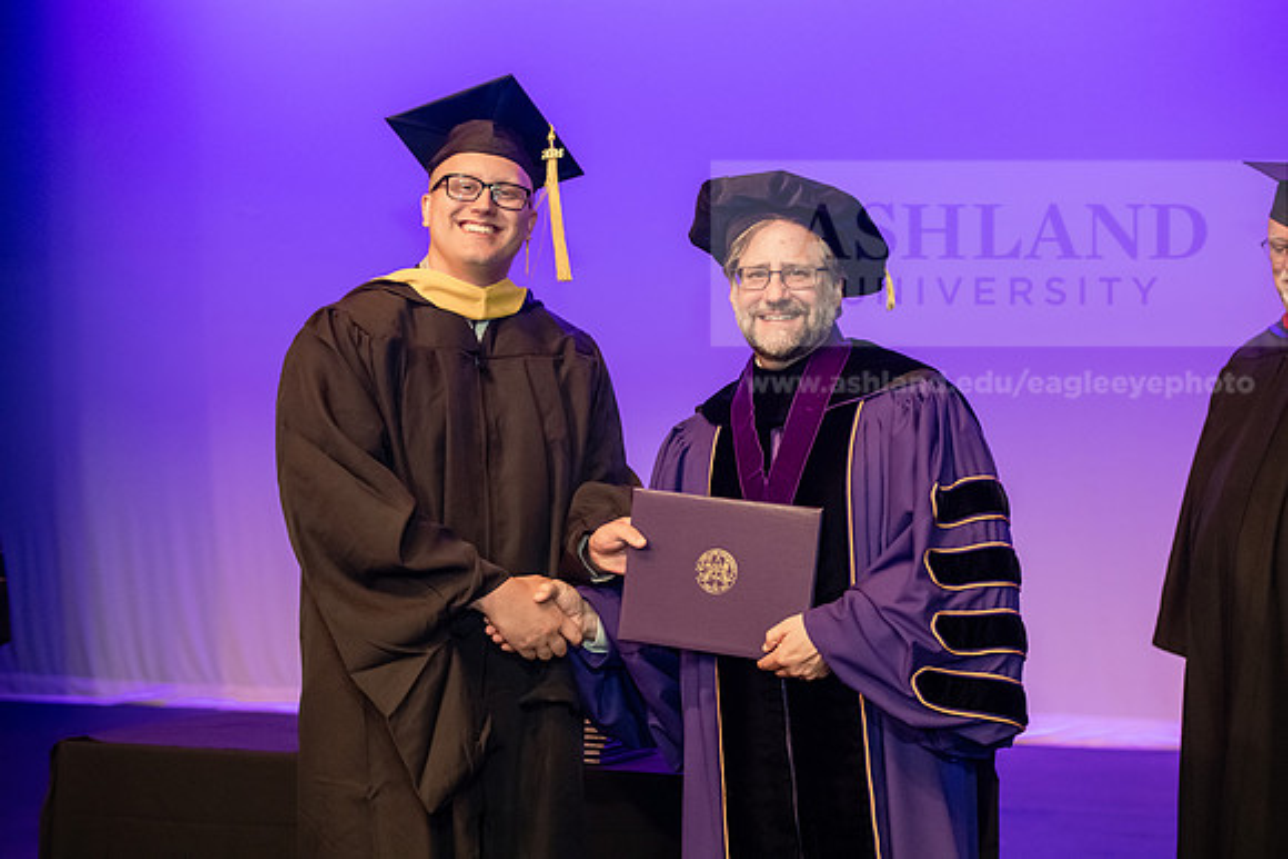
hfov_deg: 28.8
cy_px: 430
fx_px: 2505
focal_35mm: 70
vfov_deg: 19.5
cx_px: 644
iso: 3200
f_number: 4
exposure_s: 1/200
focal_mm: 70
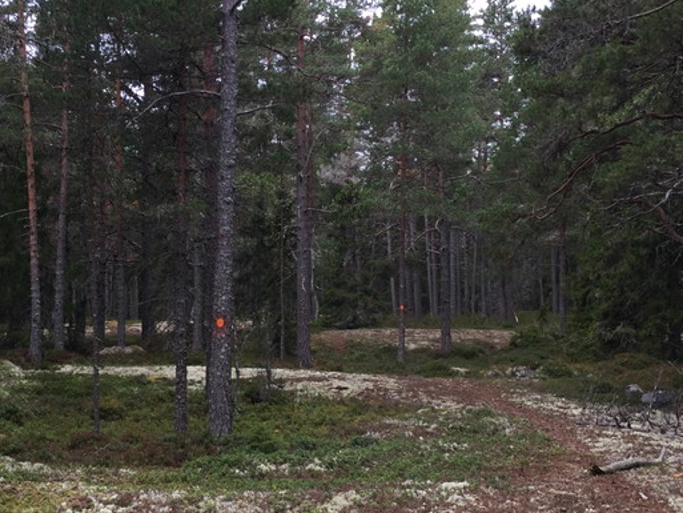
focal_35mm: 58
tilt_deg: -0.6
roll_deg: +0.0
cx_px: 306
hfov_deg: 33.2
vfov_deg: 25.2
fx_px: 1145
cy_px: 304
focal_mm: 3.3
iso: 25
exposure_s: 1/210
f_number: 2.4
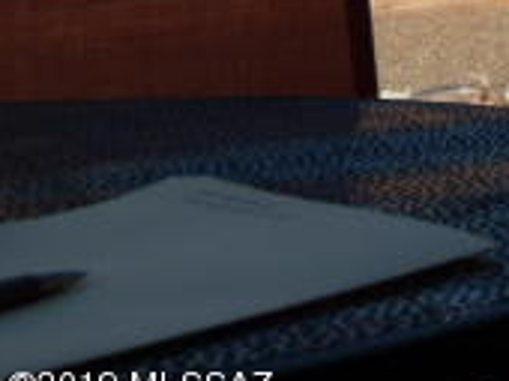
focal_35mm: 113
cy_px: -276
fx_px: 1659
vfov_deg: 12.1
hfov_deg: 14.9
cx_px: 949
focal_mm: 5
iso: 80
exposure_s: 1/500
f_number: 5
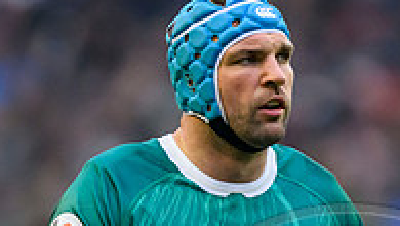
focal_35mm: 2178
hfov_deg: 1.0
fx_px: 23117
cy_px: 442
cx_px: 257
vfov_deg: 0.6
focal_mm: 560
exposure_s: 1/1600
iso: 5000
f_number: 4
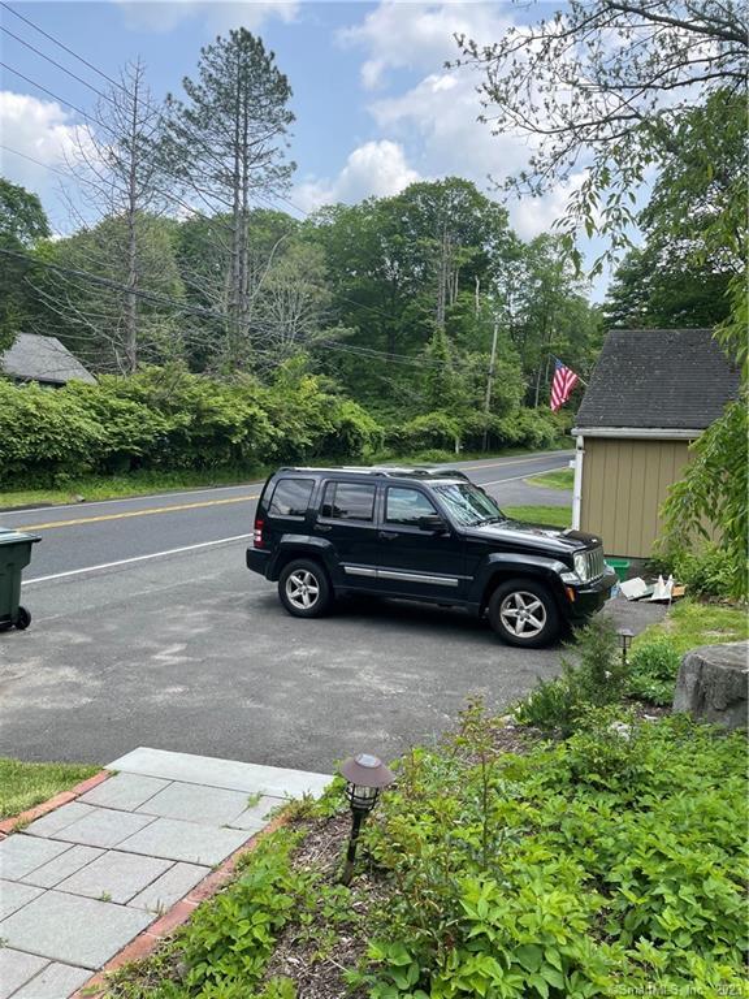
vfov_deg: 67.3
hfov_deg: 53.1
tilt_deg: -4.1
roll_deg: -2.0
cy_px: 500
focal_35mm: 26
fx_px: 750
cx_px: 374
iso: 32
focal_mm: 4.2
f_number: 1.6
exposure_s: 1/1366
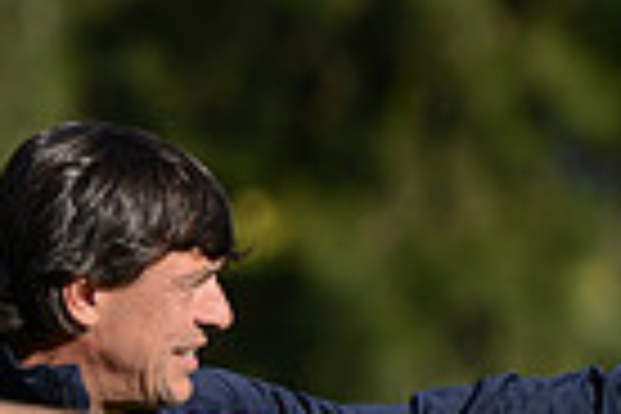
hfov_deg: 2.0
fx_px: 17369
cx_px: -176
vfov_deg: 1.4
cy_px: 758
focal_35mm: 1007
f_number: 4
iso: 400
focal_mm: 240
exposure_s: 1/2000
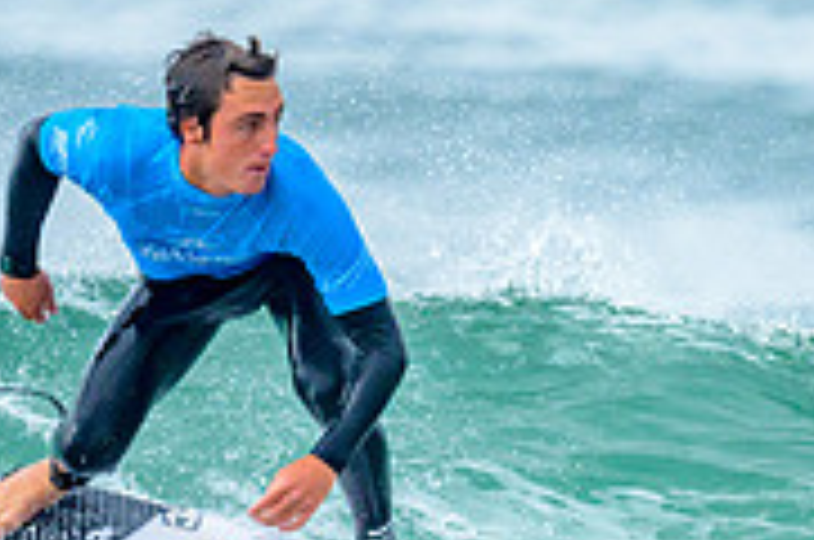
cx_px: 359
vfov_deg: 0.4
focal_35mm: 3239
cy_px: 460
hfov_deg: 0.6
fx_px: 73107
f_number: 6.3
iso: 560
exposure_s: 1/2000
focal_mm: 800
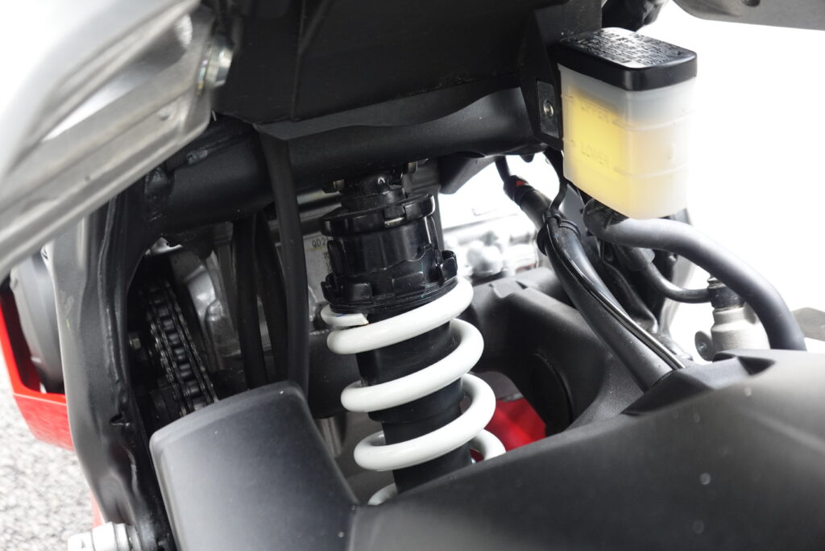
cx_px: 412
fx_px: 963
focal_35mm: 42
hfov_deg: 46.4
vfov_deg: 31.9
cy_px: 276
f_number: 4
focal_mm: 15.31
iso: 640
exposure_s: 1/200
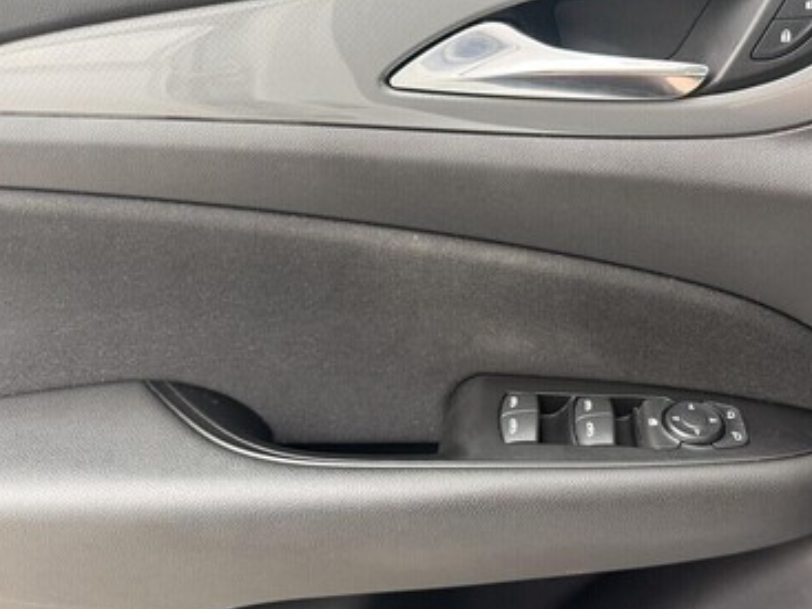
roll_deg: +3.4
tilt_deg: -33.8
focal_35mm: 36
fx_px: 844
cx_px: 591
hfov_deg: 49.7
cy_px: 298
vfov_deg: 39.6
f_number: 1.78
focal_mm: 6.76
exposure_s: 1/121
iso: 200
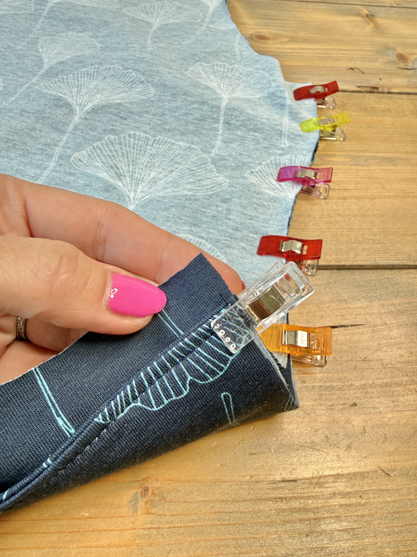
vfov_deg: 71.6
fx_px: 385
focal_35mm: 24
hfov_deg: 56.8
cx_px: 208
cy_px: 278
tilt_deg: -51.1
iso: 100
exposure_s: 1/99
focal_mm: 2.22
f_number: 2.2
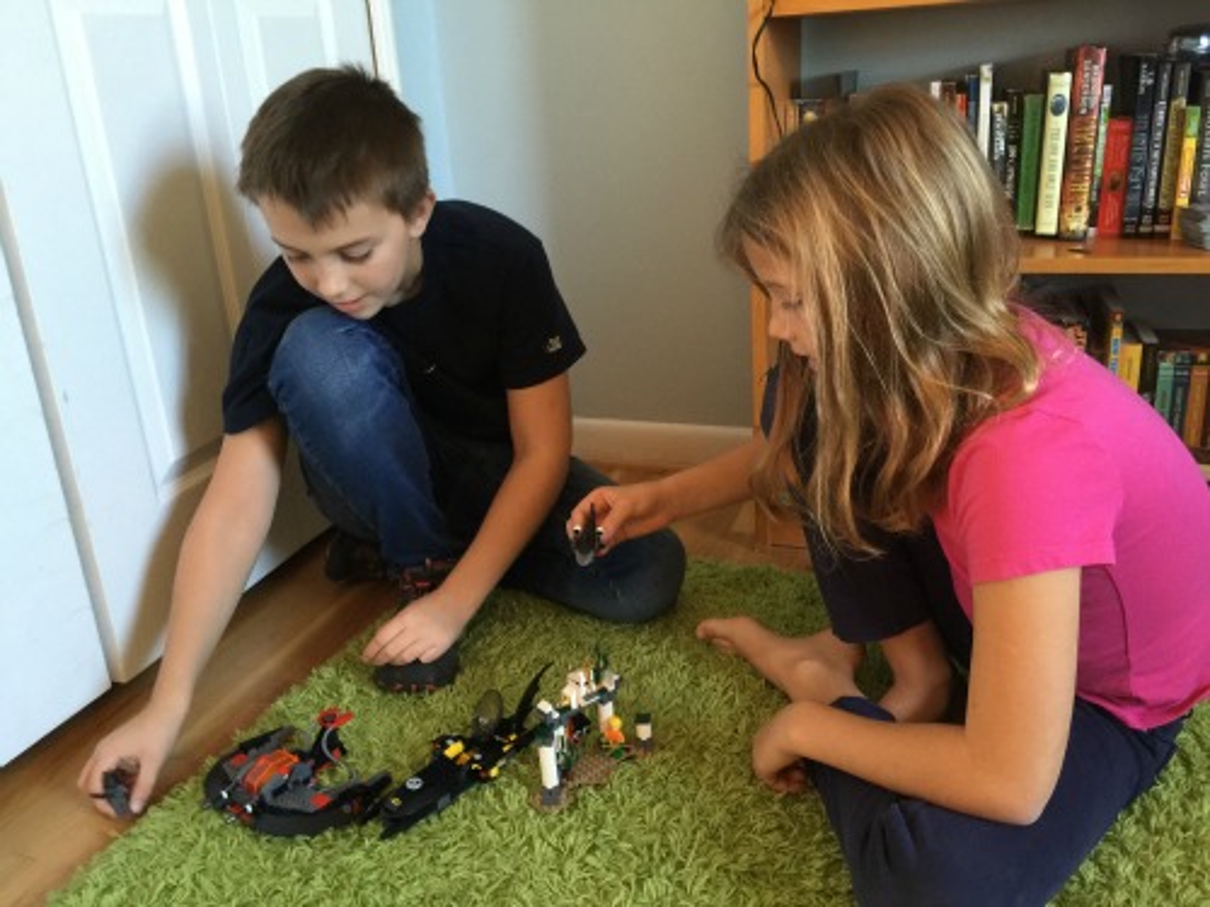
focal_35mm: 29
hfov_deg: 61.7
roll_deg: +3.4
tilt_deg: -20.3
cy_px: 454
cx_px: 605
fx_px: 1014
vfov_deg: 48.2
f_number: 2.2
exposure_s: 1/10
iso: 100
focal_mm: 4.15
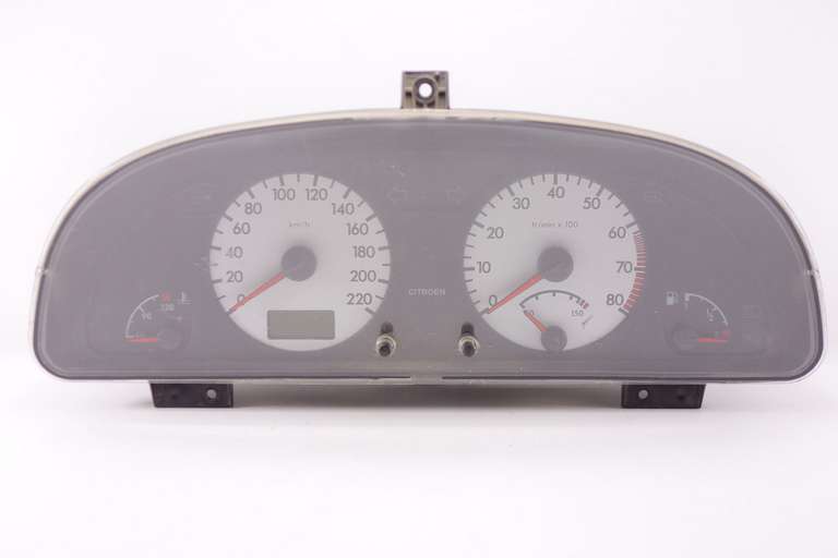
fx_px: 1117
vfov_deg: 28.1
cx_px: 419
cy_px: 279
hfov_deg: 41.1
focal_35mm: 48
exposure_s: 1/50
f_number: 3.2
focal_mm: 17.8
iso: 250
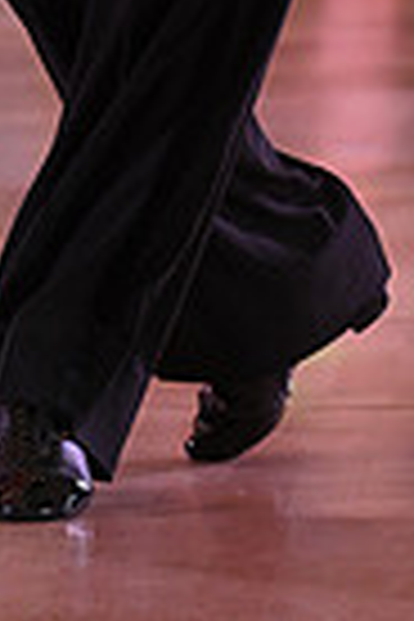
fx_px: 9401
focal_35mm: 545
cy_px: -612
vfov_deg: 3.7
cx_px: -151
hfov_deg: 2.5
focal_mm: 130
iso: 1600
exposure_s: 1/320
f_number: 5
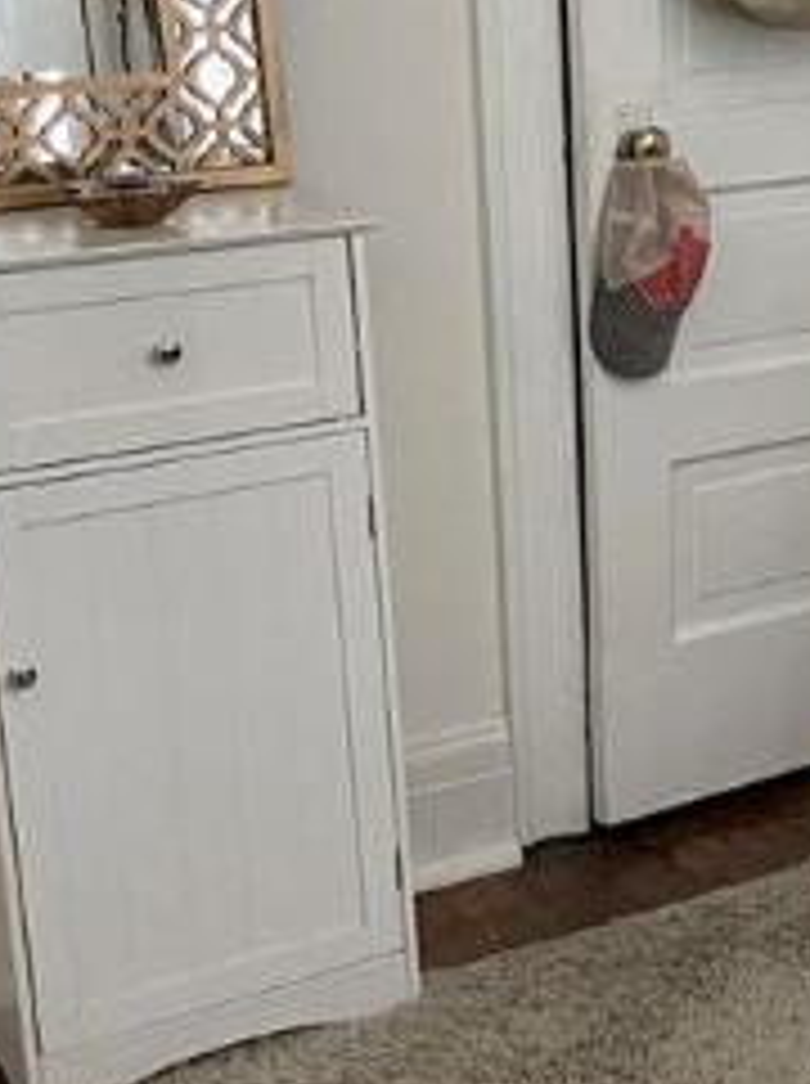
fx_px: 2596
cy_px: 423
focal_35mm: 83
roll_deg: -2.2
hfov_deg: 16.4
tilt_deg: -16.6
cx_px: 1161
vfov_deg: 23.5
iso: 500
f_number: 1.6
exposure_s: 1/44
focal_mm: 4.2
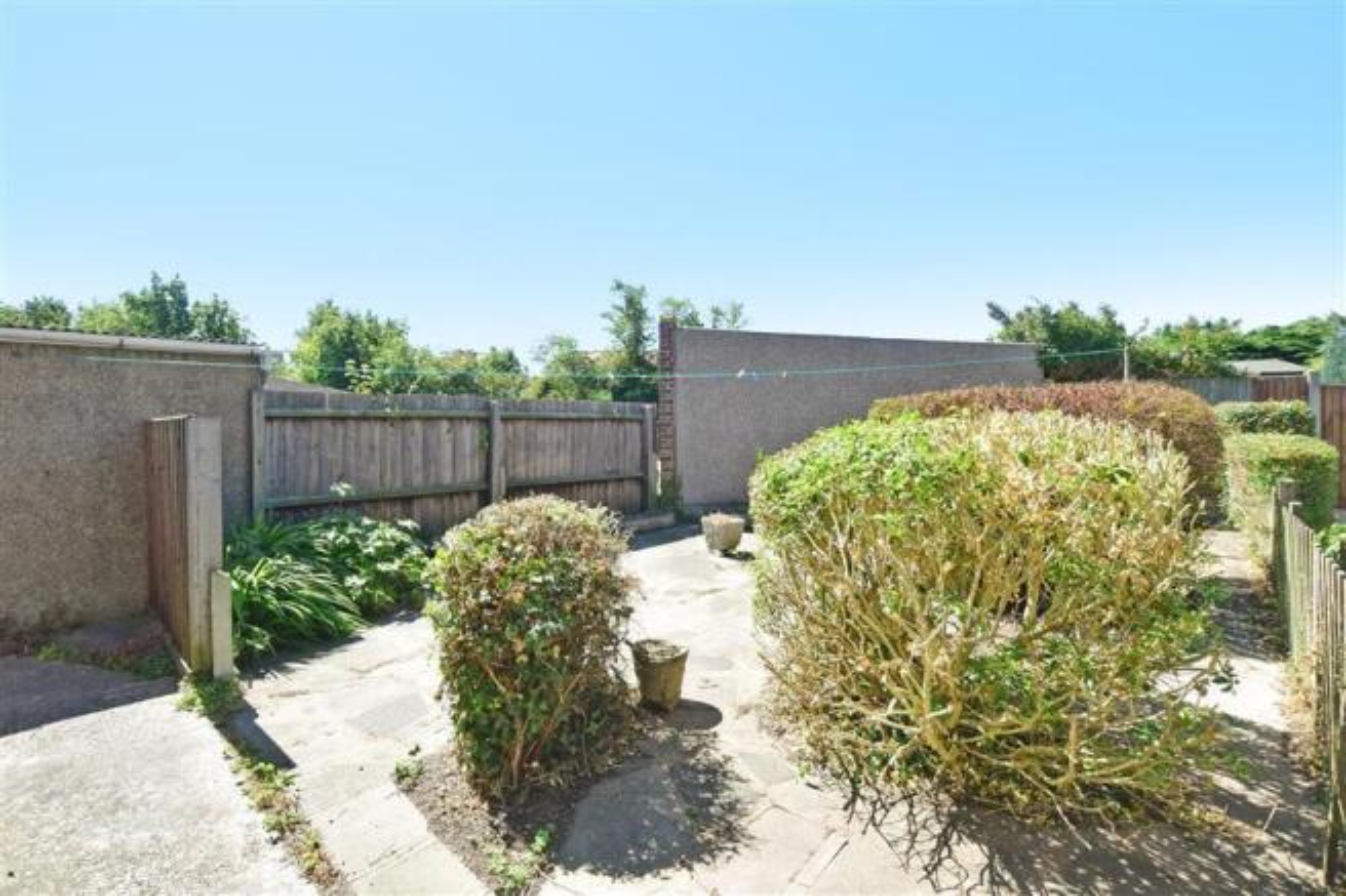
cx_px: 673
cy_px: 448
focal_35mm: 15
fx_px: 561
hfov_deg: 100.4
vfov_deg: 77.3
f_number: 7.1
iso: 200
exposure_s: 1/200
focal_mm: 10
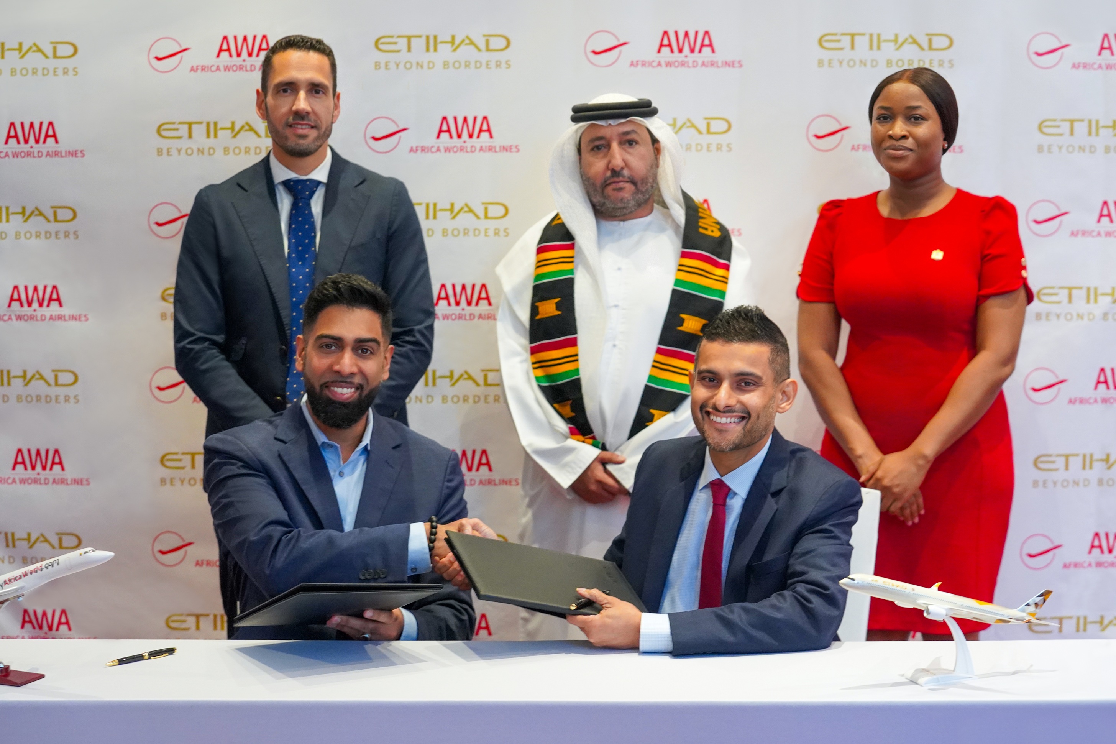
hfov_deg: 28.8
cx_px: 558
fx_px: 2170
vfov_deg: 19.5
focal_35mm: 70
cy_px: 372
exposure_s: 1/160
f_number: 4
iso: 6400
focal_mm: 70
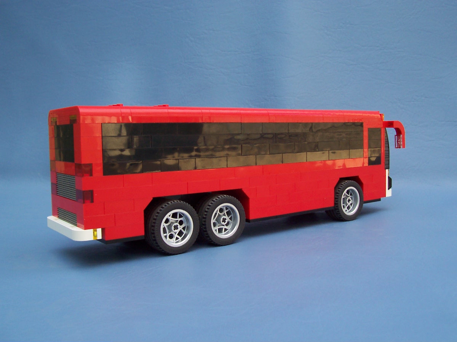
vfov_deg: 38.7
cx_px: 228
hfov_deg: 50.1
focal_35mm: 37
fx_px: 488
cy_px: 171
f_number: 2.8
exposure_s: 1/250
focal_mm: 5.6
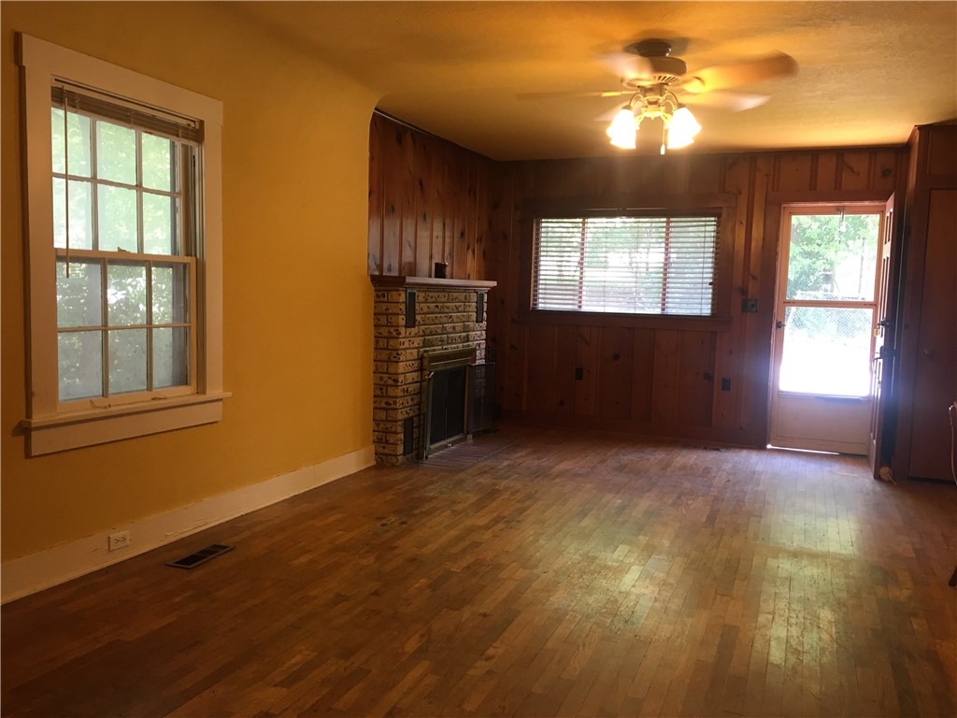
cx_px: 478
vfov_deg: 48.2
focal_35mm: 29
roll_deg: -1.4
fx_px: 802
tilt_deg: -4.1
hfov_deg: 61.7
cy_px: 359
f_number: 2.2
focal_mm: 4.15
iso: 80
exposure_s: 1/30
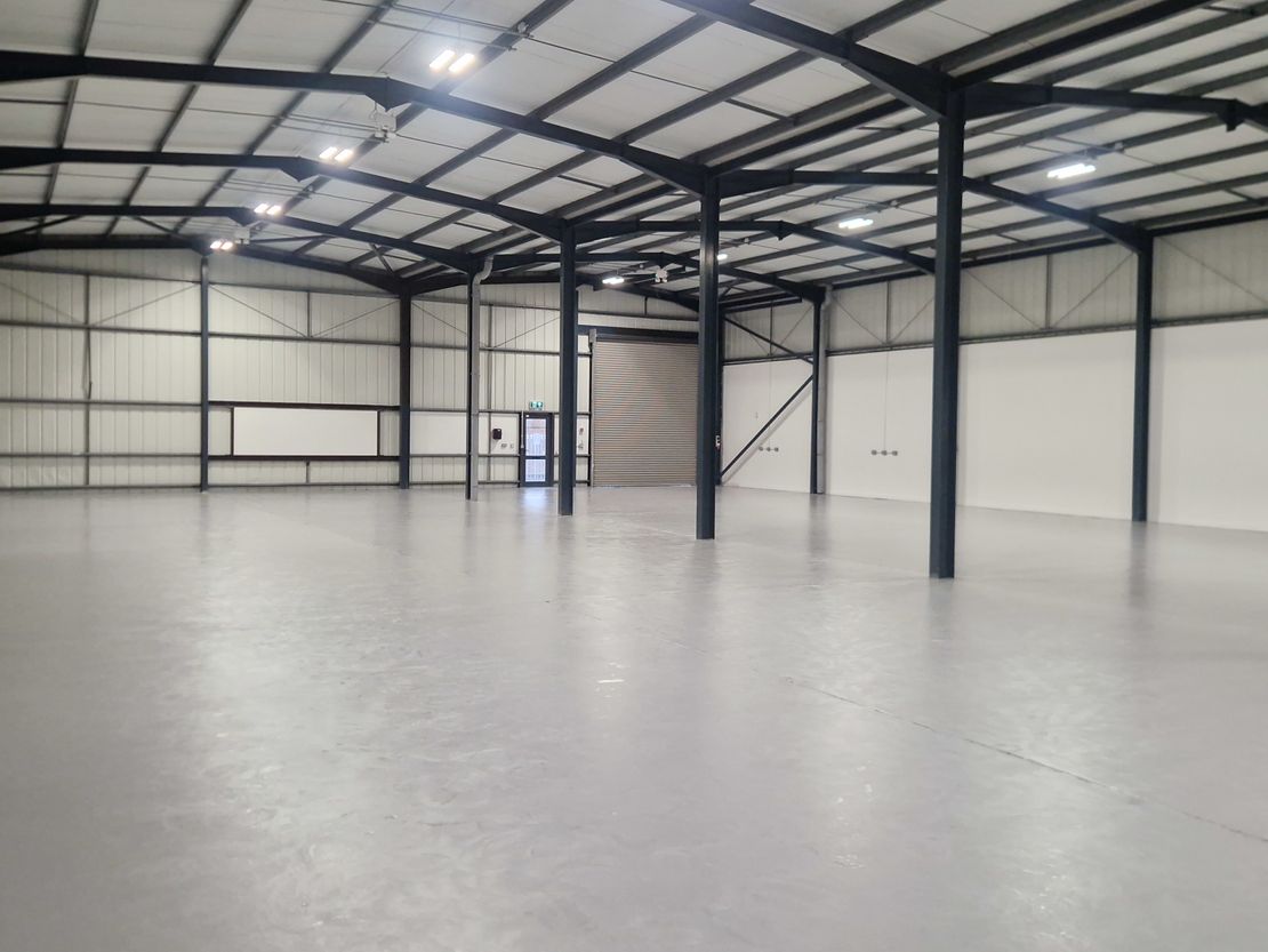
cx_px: 634
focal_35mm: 23
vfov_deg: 58.9
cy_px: 476
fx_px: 843
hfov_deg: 73.9
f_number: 1.8
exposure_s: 1/100
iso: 200
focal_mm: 5.4
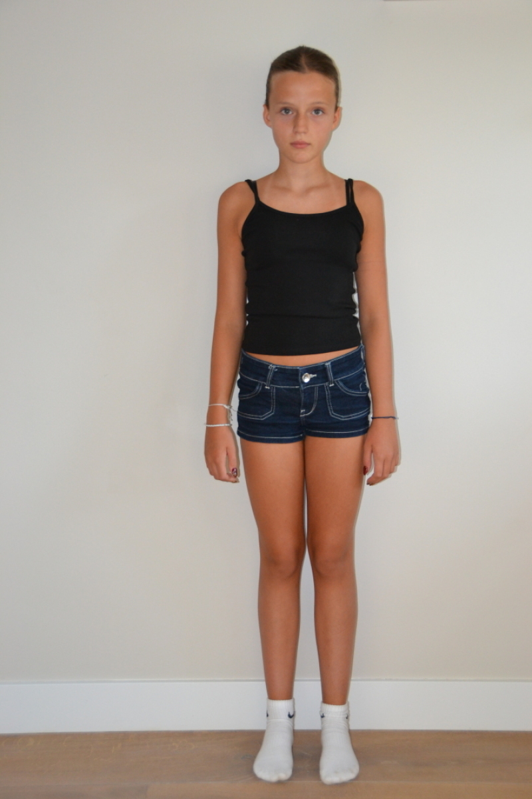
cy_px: 400
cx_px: 266
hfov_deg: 28.1
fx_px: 1064
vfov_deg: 41.1
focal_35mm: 48
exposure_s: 1/60
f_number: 4.2
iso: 1000
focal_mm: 32
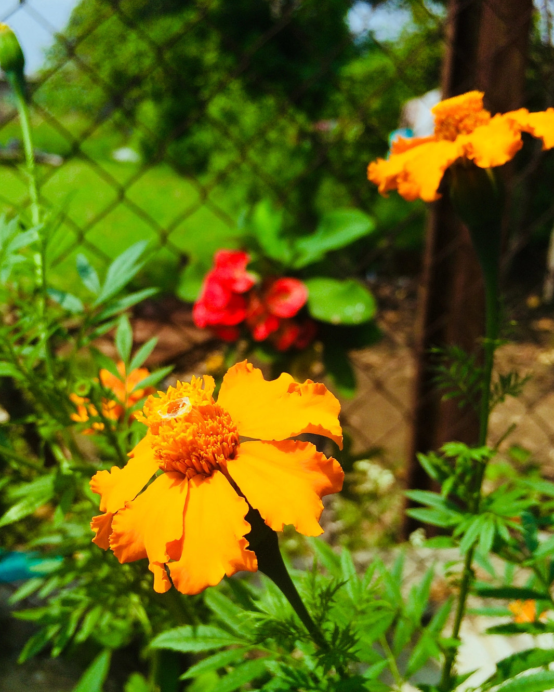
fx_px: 697
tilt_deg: -20.7
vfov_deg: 52.7
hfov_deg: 43.4
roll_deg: -2.0
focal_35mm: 34
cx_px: 262
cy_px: 382
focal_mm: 4.15
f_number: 2.2
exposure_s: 1/2740
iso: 32
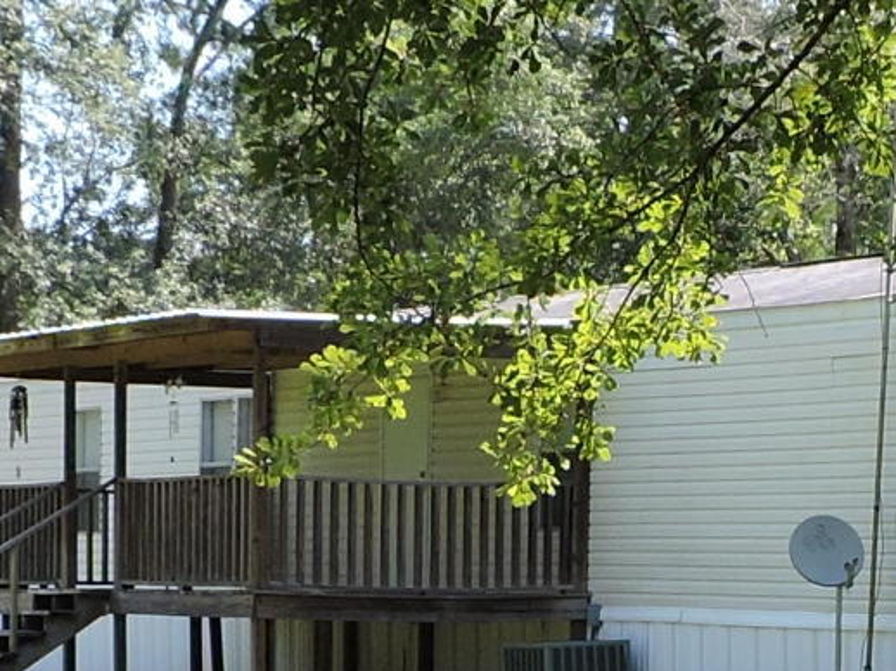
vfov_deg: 10.5
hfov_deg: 14.0
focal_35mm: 139
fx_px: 3596
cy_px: 756
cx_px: 851
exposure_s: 1/320
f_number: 3
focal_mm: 4.3
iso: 100
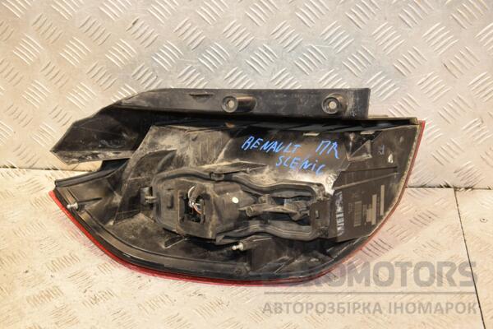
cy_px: 164
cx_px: 246
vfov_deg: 23.8
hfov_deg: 35.1
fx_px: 781
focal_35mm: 57
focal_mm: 38
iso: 800
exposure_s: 1/125
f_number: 5
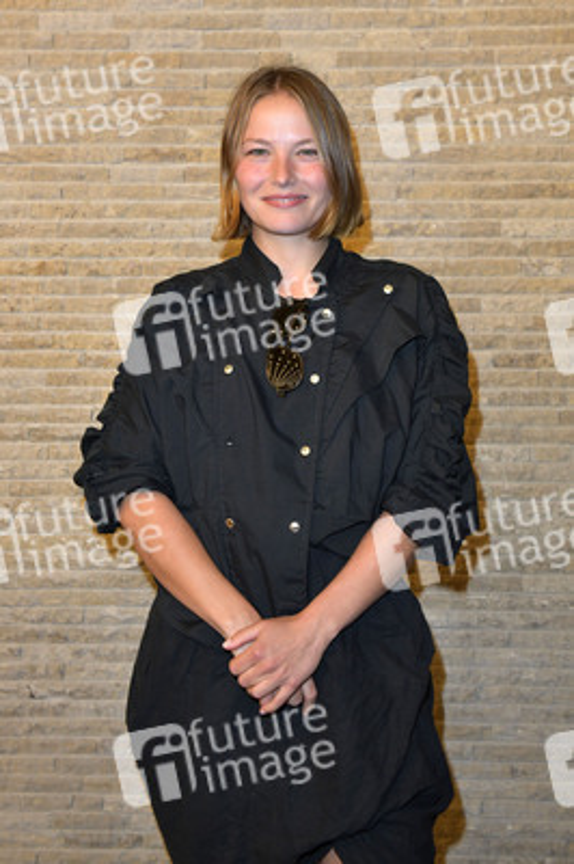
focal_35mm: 48
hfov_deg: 28.0
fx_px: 1150
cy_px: 432
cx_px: 287
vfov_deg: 41.1
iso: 1250
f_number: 6.3
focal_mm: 48
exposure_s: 1/250
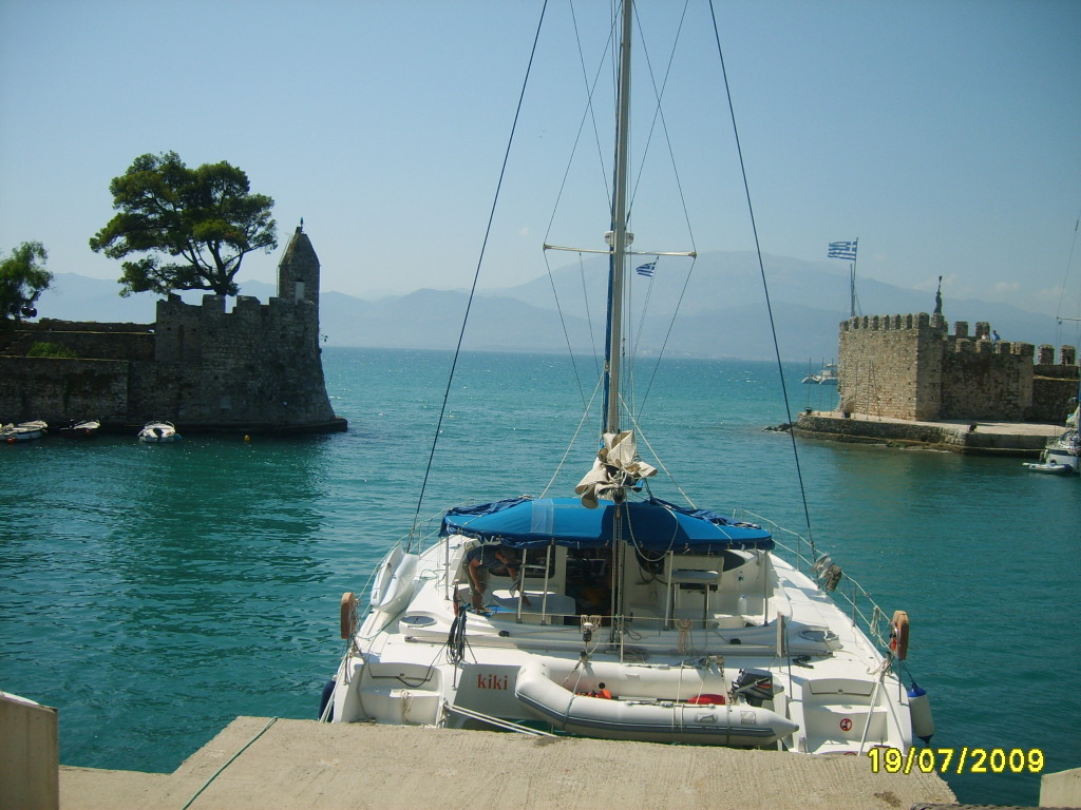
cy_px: 405
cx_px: 540
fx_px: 1093
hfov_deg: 52.6
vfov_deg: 40.7
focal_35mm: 35
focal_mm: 5.8
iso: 50
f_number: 7.1
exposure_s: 1/250
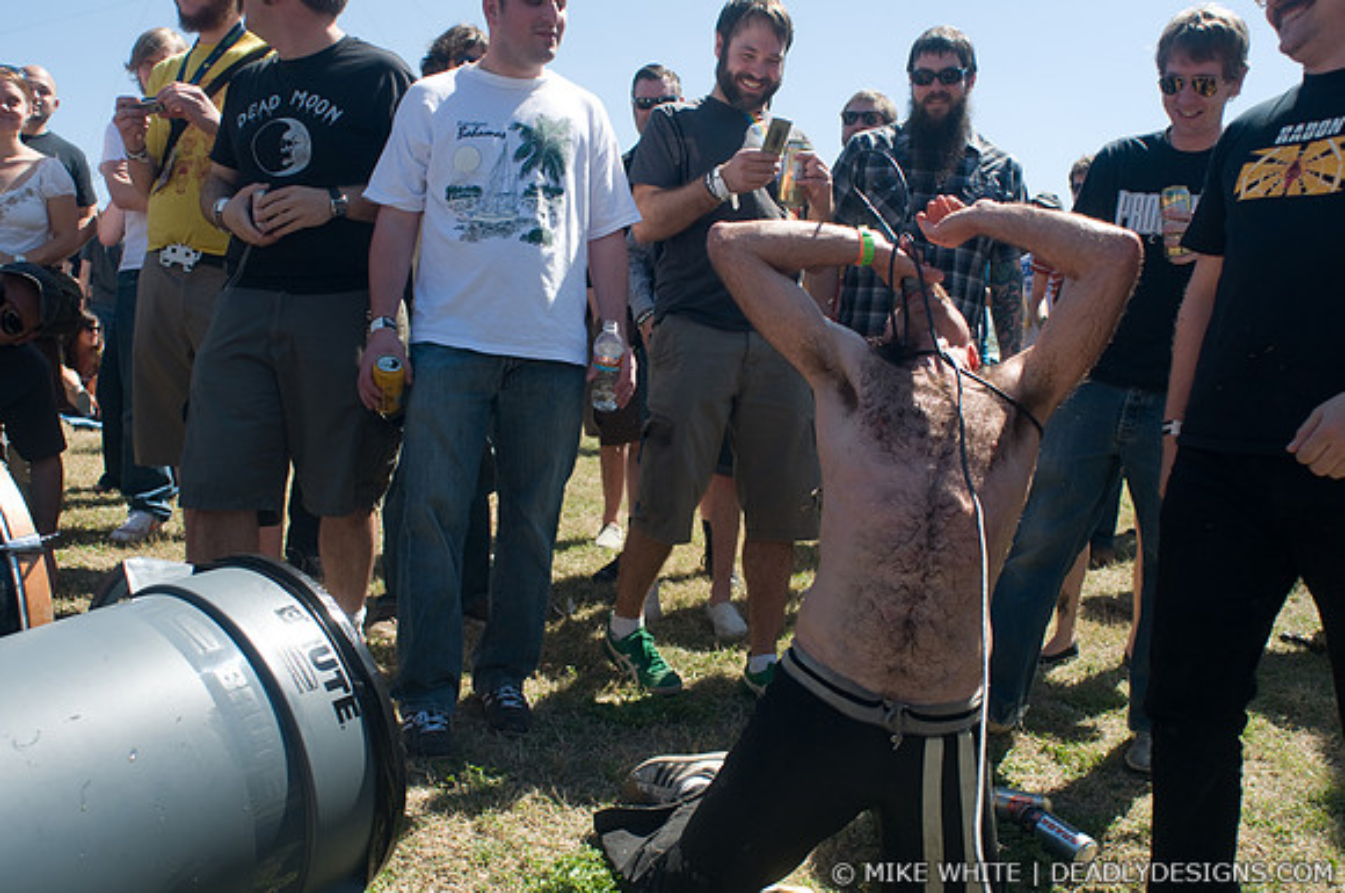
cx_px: 672
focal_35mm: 30
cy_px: 446
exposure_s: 1/640
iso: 100
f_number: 4
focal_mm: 20
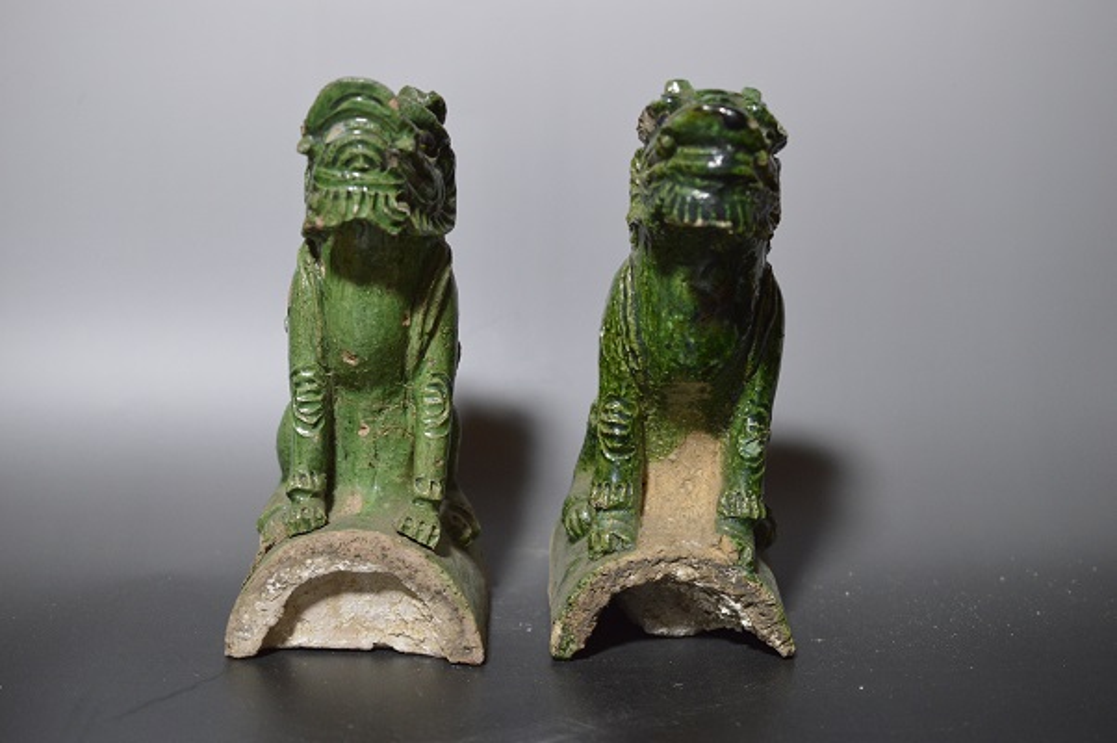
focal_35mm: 60
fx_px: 1860
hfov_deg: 33.4
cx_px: 558
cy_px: 372
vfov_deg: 22.6
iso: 1250
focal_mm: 40
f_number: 2.8
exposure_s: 1/60
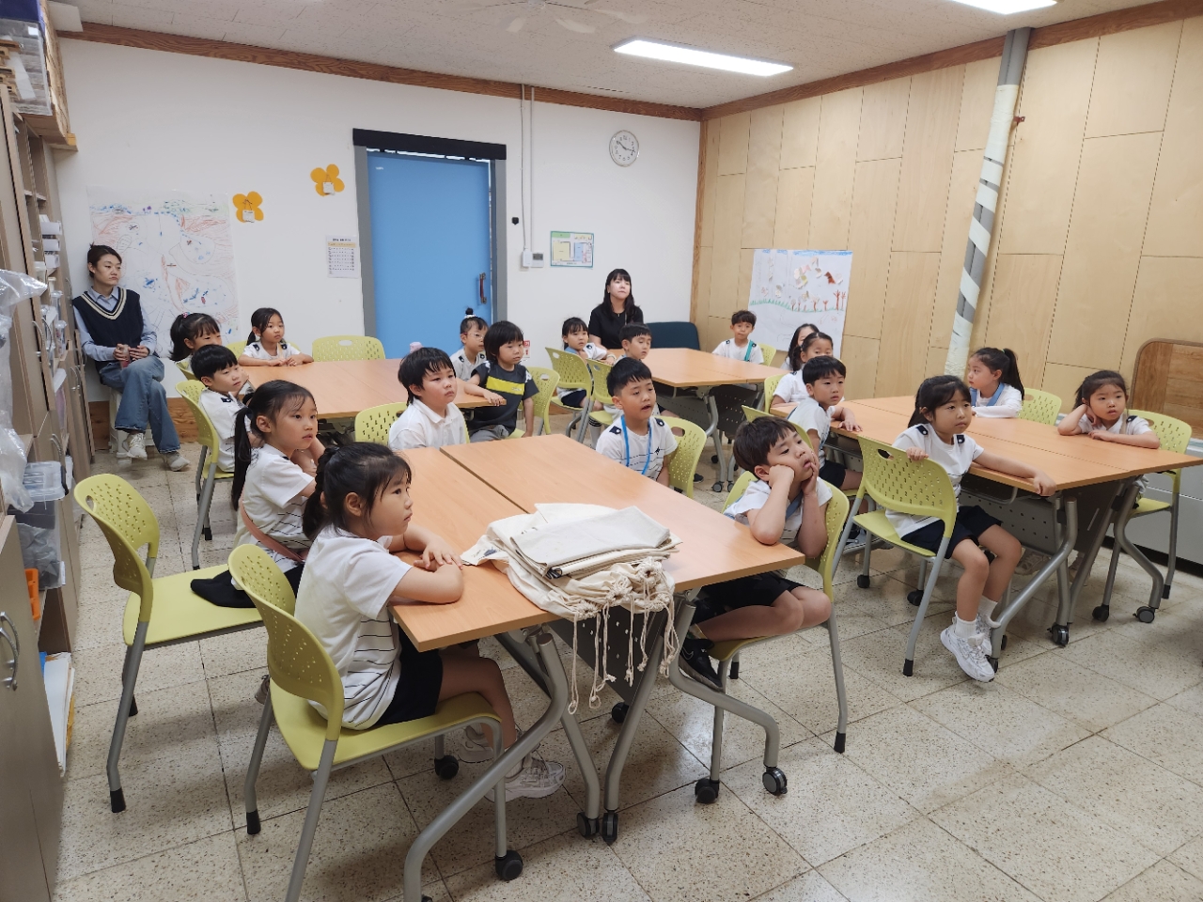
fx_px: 799
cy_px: 451
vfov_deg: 58.9
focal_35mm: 23
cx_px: 602
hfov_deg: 73.9
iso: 100
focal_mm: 5.4
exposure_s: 1/120
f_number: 1.8
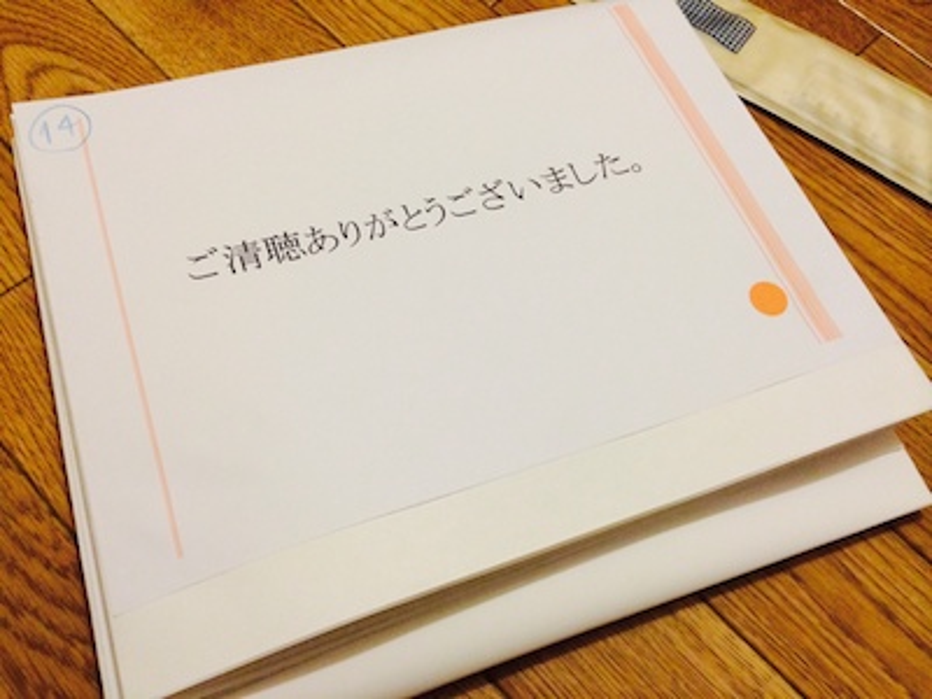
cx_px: 466
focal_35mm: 30
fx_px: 808
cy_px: 350
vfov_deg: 46.8
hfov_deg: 60.0
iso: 320
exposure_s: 1/17
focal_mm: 4.12
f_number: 2.2
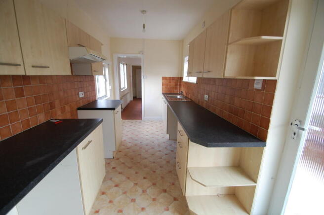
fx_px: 135
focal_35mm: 15
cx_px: 162
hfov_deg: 100.4
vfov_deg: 77.2
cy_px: 108
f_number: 4
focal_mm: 10
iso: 400
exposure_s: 1/60
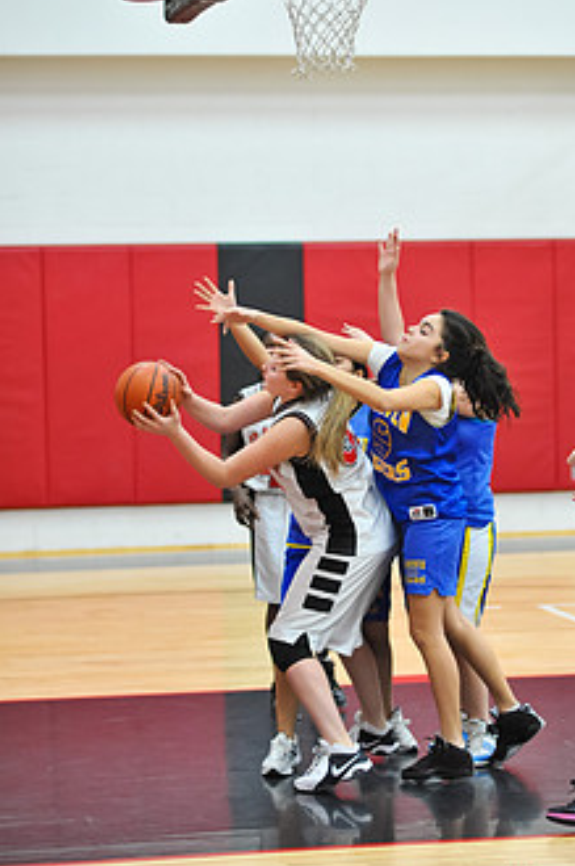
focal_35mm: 116
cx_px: 348
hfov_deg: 11.8
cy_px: 423
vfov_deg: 17.7
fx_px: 2788
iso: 2500
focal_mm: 85
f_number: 2.2
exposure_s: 1/500
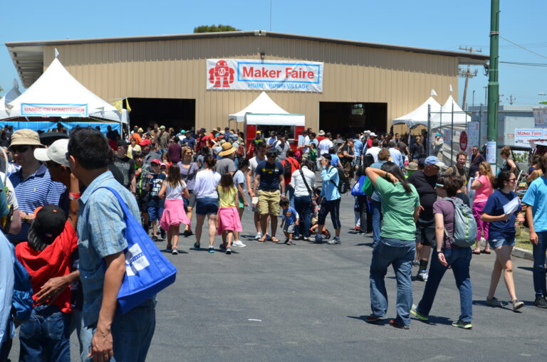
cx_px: 274
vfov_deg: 18.1
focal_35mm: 75
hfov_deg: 27.0
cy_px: 181
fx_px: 1137
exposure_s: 1/320
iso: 100
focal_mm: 50
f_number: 9
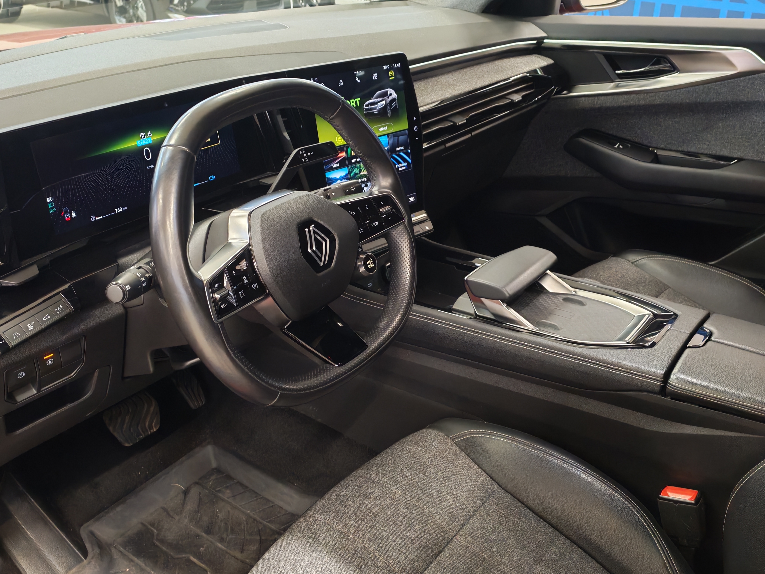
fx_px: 773
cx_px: 382
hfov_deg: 52.6
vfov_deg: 40.7
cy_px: 287
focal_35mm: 35
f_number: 1.9
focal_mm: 6.12
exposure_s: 1/33
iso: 2000
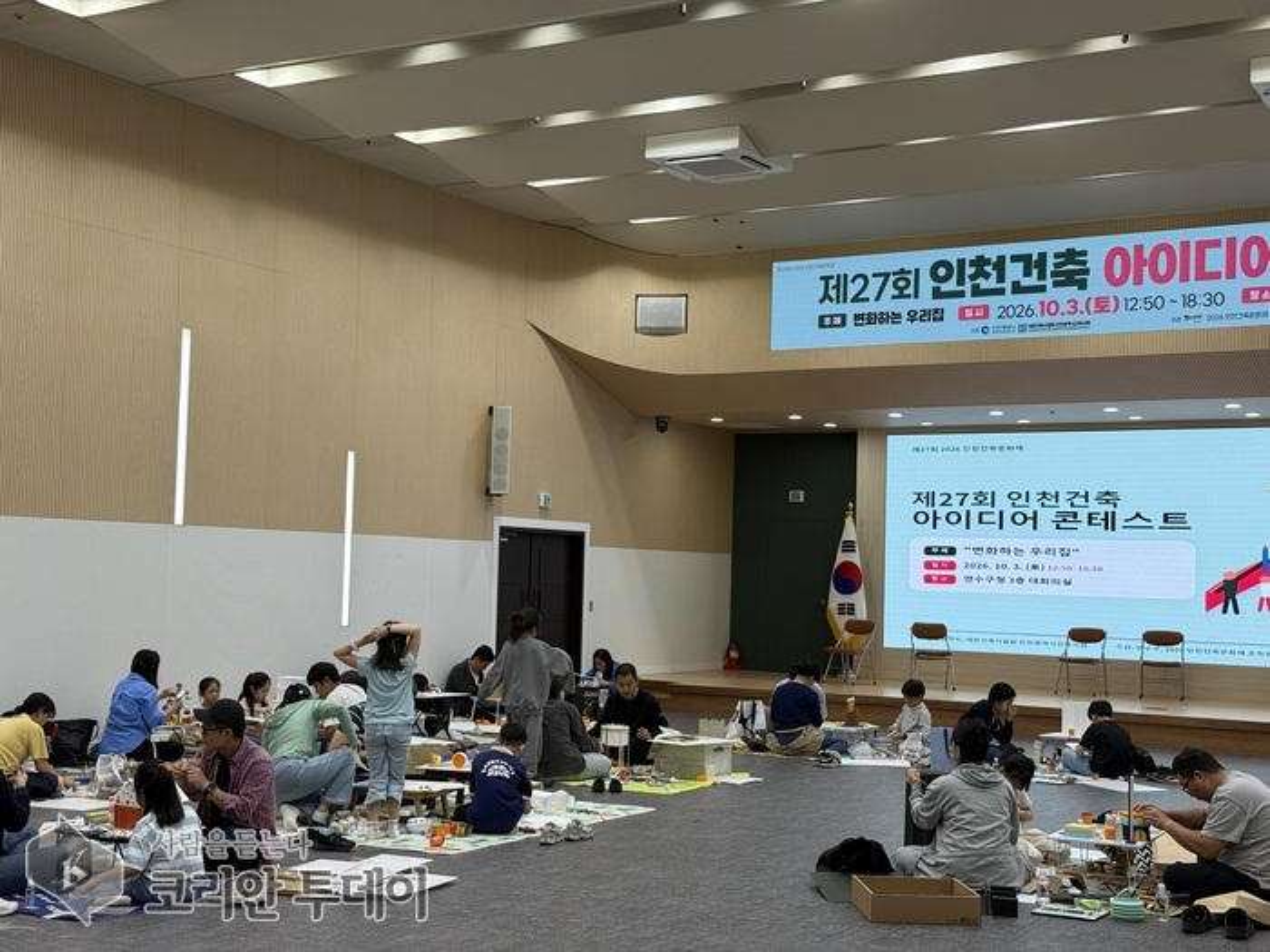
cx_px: 635
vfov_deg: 30.3
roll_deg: -1.3
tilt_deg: +3.8
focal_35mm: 48
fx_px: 1761
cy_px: 476
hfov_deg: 39.7
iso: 64
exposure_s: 1/121
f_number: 1.78
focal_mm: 6.76
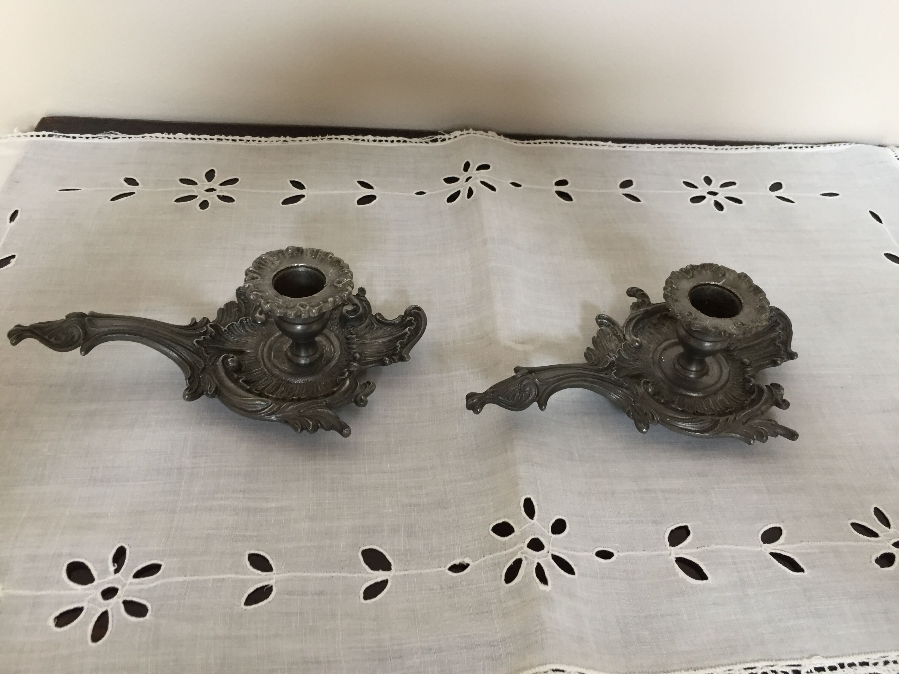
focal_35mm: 29
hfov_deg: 61.7
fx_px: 753
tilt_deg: -47.1
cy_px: 337
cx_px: 450
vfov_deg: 48.2
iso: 160
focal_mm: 4.15
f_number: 2.2
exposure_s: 1/33
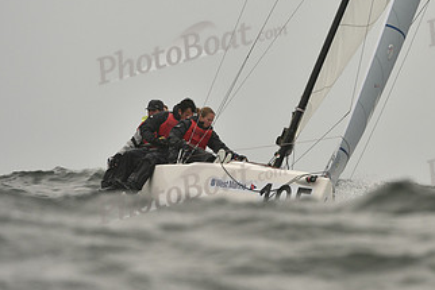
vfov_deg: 1.9
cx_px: 358
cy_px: 100
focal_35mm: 721
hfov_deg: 2.9
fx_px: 8716
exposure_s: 1/1250
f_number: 7.1
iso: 400
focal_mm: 400
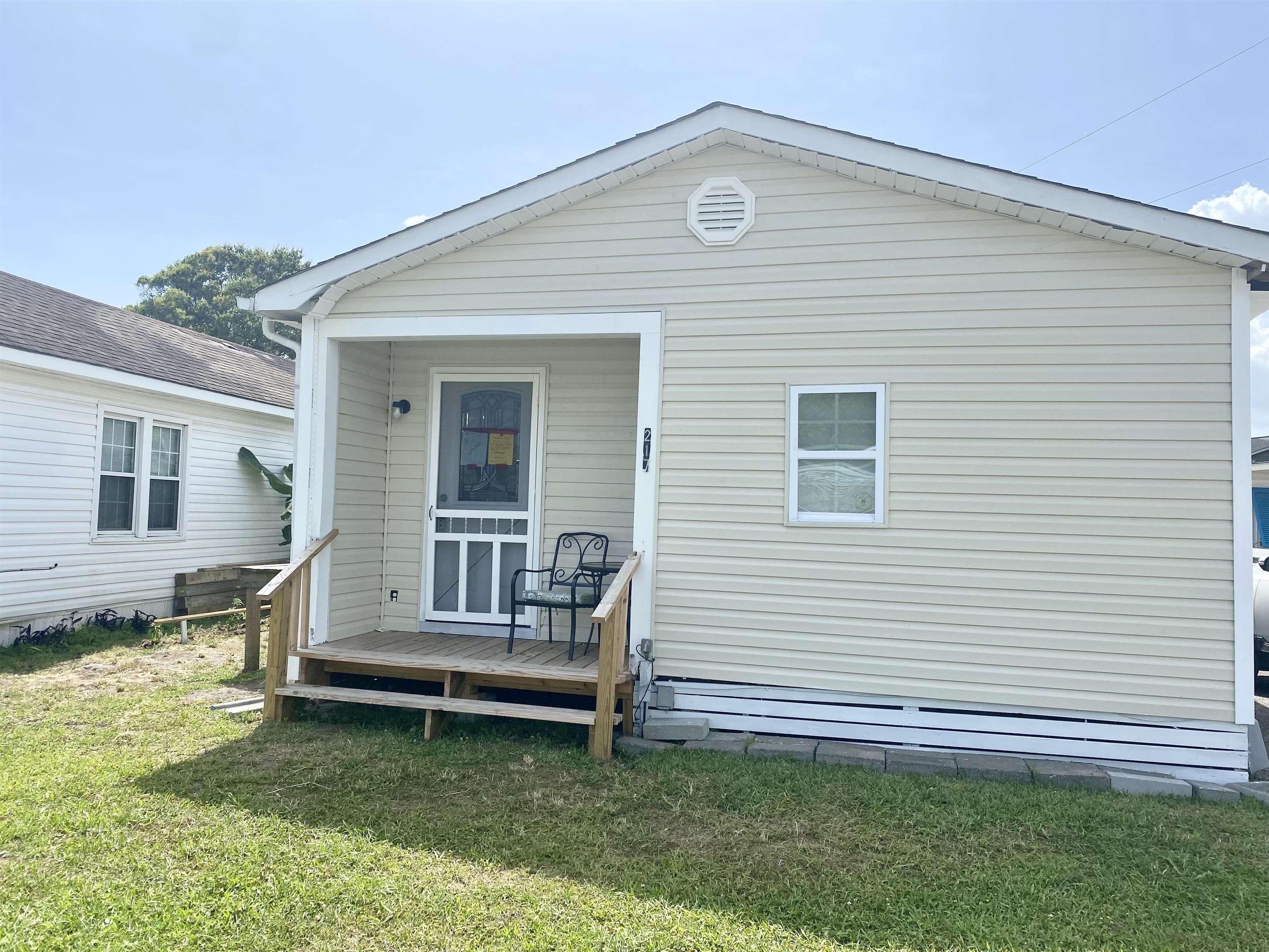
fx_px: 953
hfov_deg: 67.3
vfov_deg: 53.1
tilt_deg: +1.7
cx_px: 634
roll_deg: -2.1
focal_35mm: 26
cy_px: 476
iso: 32
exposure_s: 1/3300
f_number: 1.8
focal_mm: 4.25
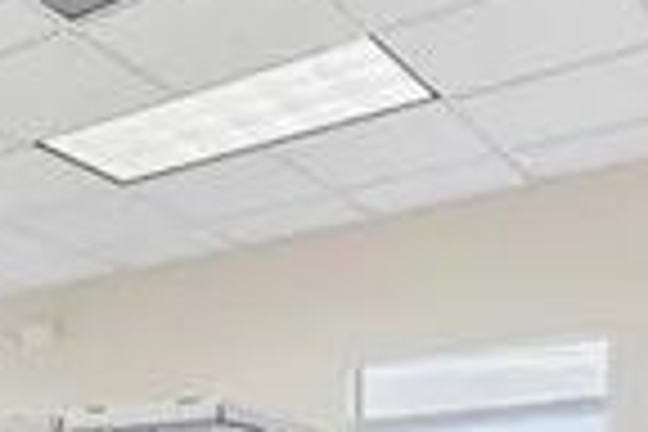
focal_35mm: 62
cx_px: -68
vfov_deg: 20.0
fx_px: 1116
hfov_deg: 29.2
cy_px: 572
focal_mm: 14
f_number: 8
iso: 400
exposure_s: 1/400
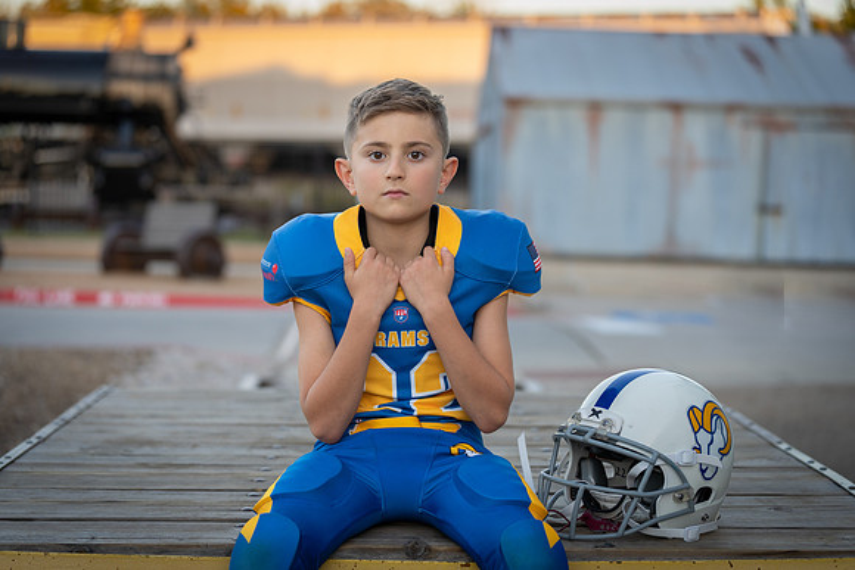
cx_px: 428
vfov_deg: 18.7
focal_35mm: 73
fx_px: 1735
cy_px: 285
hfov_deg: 27.7
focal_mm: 72
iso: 320
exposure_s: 1/320
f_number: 2.8
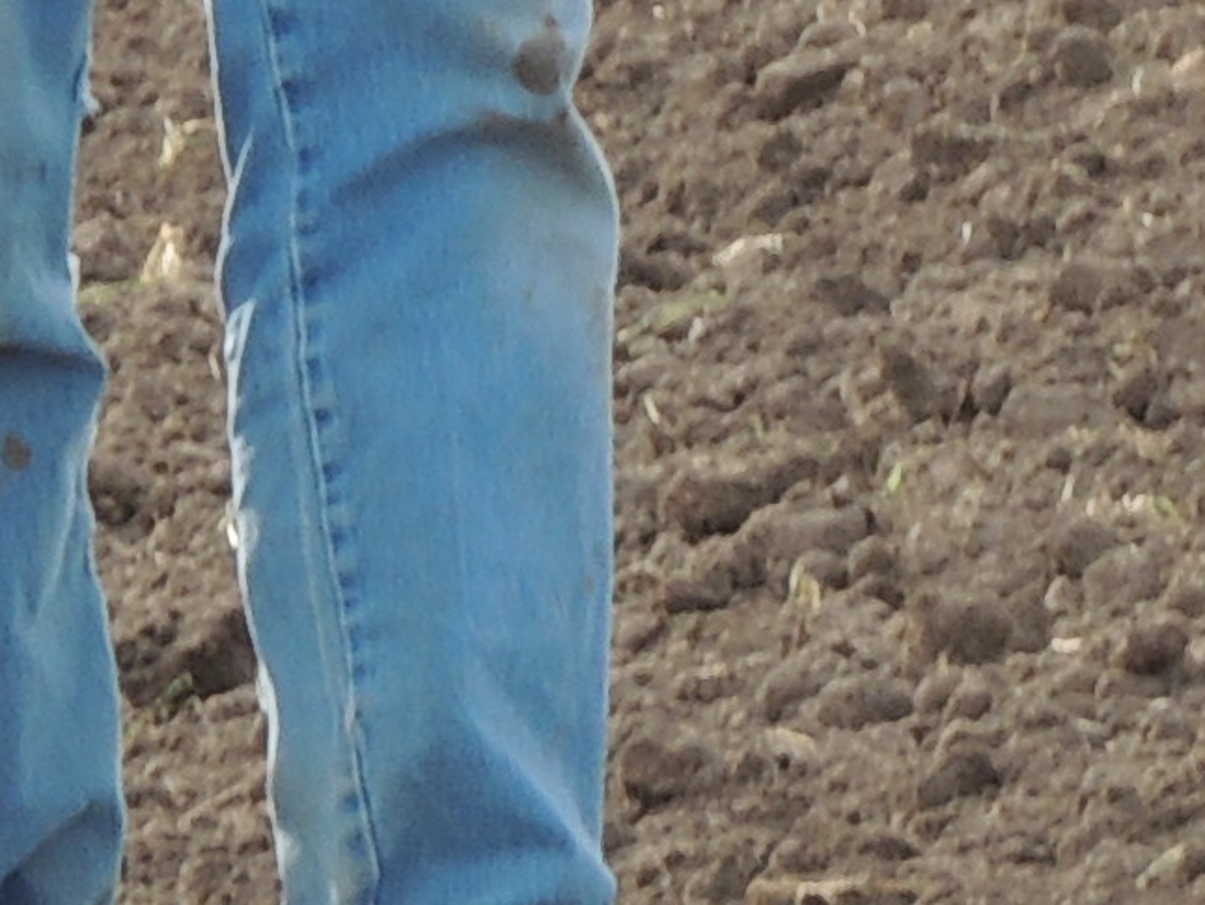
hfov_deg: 1.2
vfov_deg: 0.9
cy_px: -1095
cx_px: 1018
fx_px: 55857
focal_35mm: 1604
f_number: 7.3
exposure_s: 1/60
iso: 100
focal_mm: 40.1
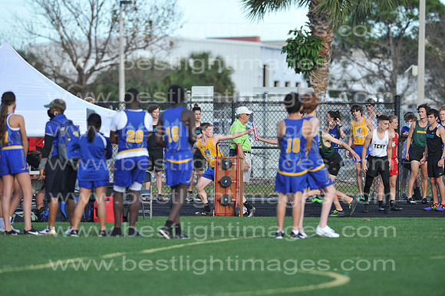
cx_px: 222
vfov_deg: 4.6
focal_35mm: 300
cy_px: 148
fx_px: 3706
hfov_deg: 6.9
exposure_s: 1/2000
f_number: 4.5
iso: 800
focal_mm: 300
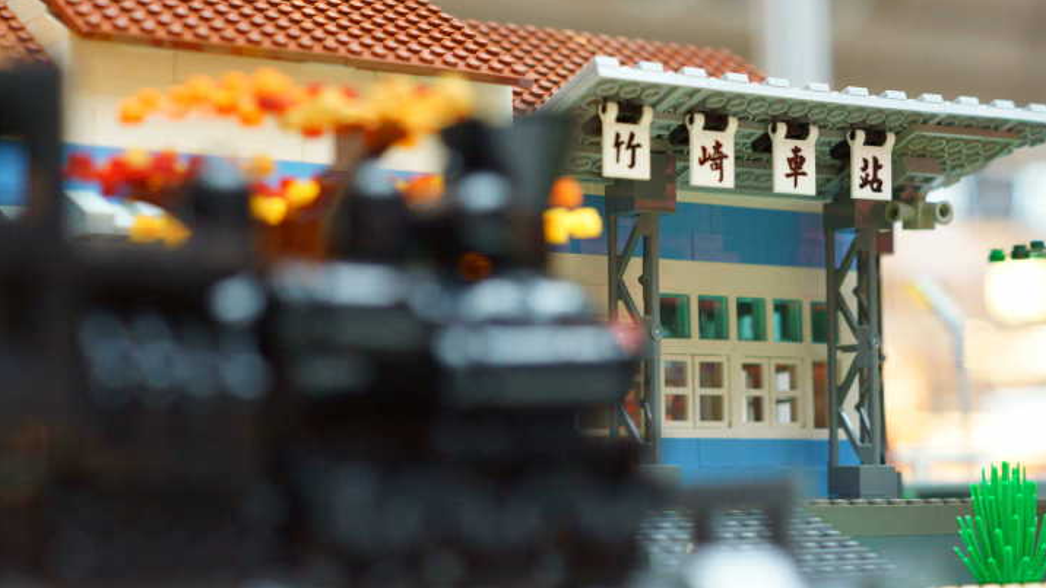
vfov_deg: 15.3
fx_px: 2191
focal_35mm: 79
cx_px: 523
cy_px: 239
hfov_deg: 26.8
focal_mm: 50
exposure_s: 1/80
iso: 1000
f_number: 3.2
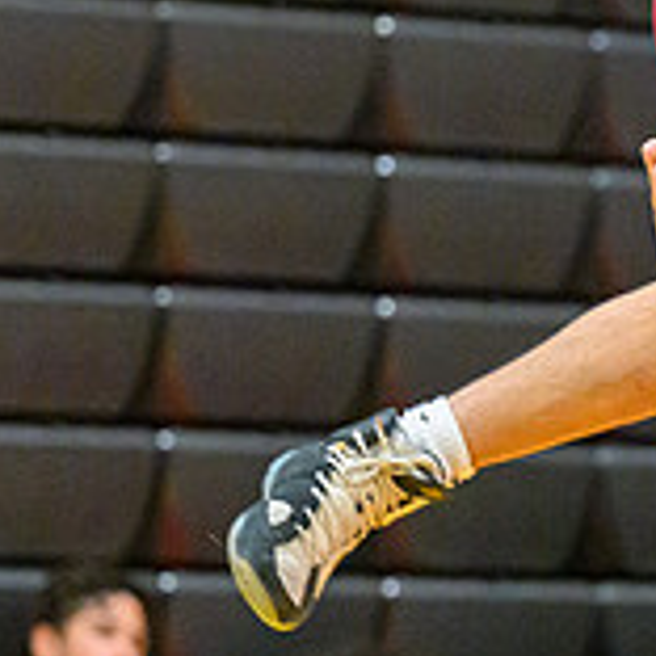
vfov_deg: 3.9
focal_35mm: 446
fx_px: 9562
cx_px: 802
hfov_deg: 3.9
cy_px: 278
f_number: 2.8
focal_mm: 110
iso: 12800
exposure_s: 1/640
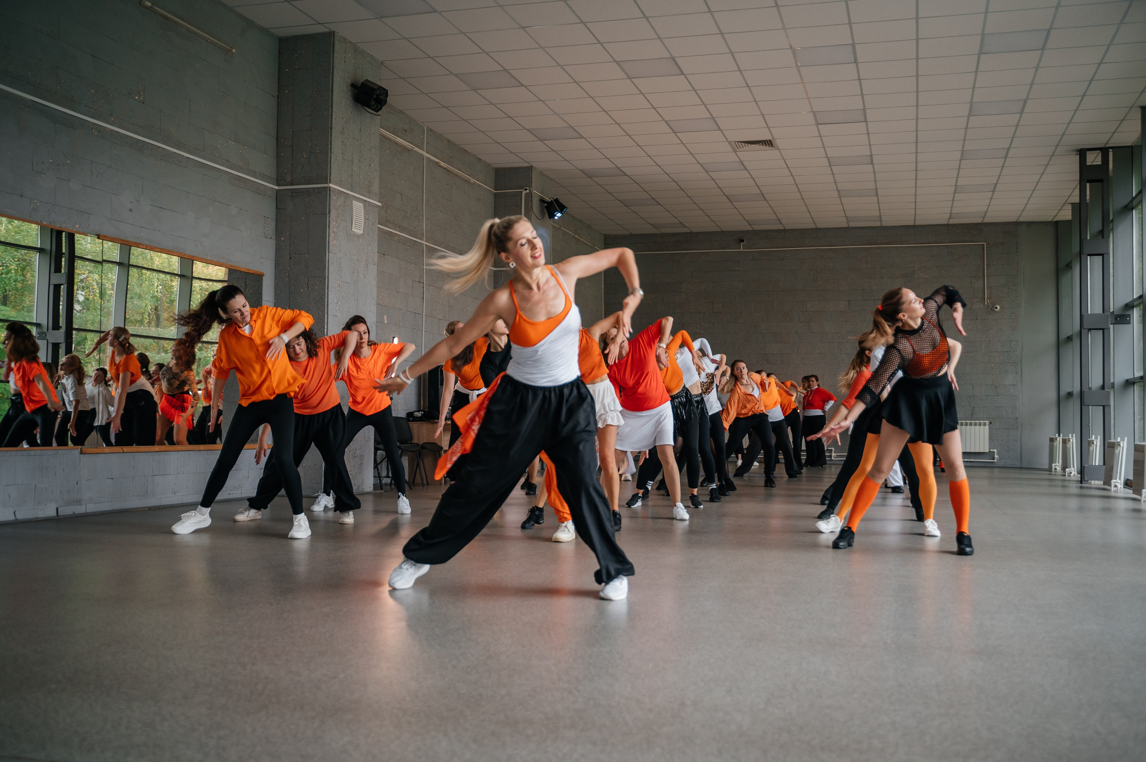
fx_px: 1125
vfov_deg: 37.4
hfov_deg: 54.0
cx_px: 570
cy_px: 385
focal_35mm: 35
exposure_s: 1/125
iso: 500
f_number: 2.8
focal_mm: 35
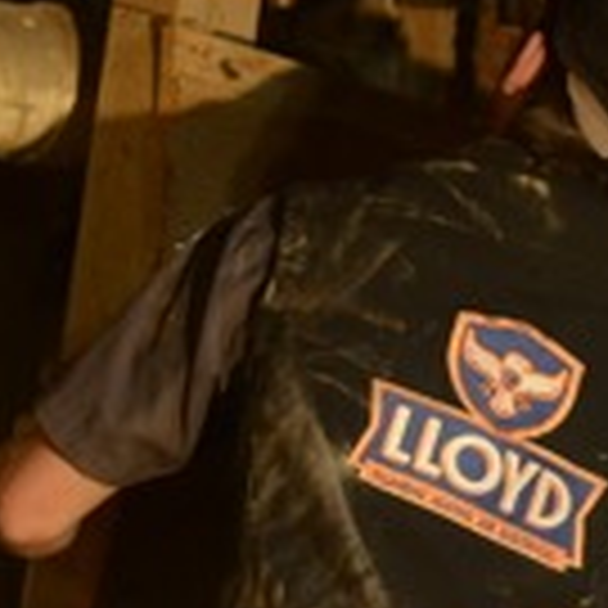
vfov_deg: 5.8
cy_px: 194
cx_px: 1315
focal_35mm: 301
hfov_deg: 5.7
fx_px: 5981
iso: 800
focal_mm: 50
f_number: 2.8
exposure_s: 1/200
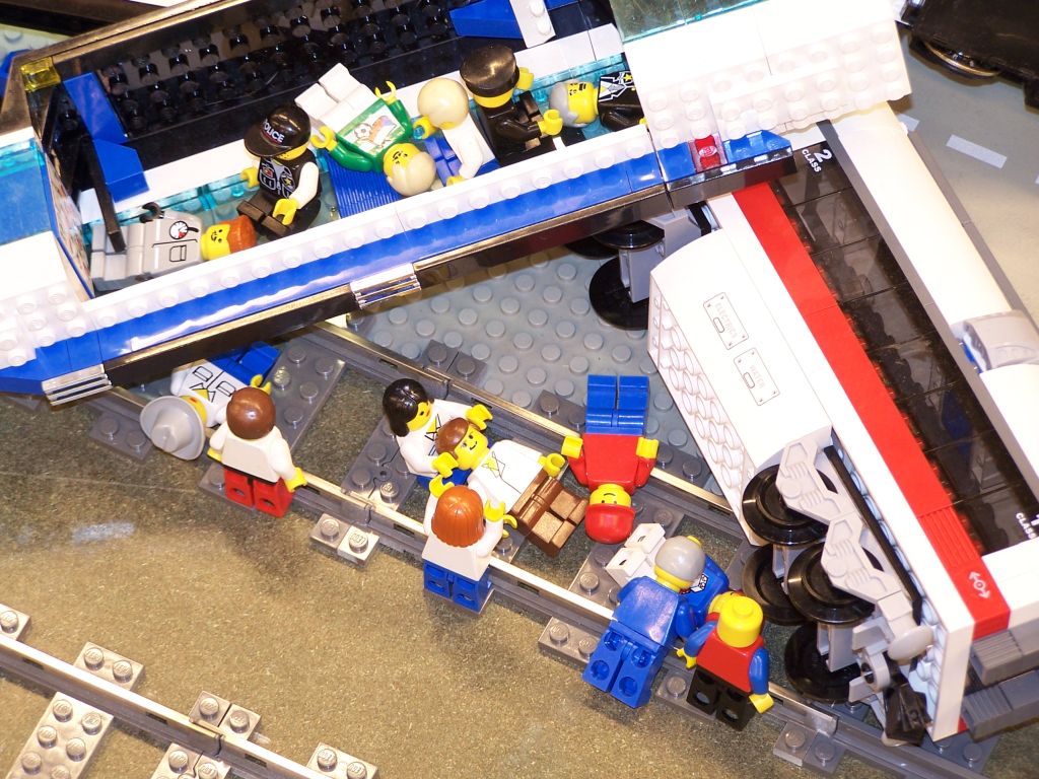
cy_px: 390
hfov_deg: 14.2
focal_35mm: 139
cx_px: 520
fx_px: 4172
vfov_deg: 10.7
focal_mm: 23.1
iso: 80
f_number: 3.2
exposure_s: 1/3
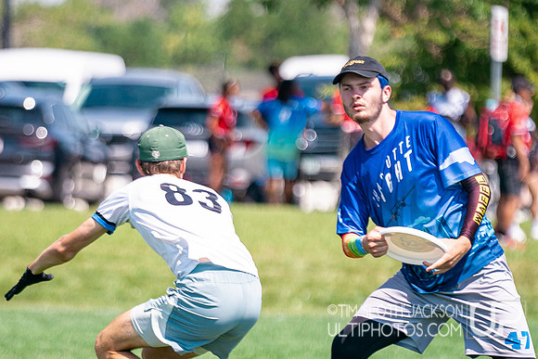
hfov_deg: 4.4
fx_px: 6968
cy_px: 241
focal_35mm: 466
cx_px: 268
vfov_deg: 3.0
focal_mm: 197
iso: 320
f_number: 2.8
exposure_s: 1/4000
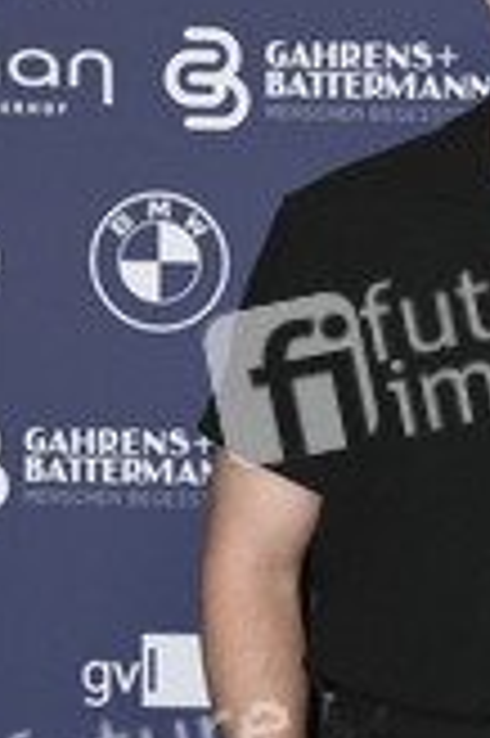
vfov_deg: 13.5
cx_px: 566
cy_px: 585
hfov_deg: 9.0
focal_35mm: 151
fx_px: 3089
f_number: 5.6
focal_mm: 62
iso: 400
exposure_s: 1/250
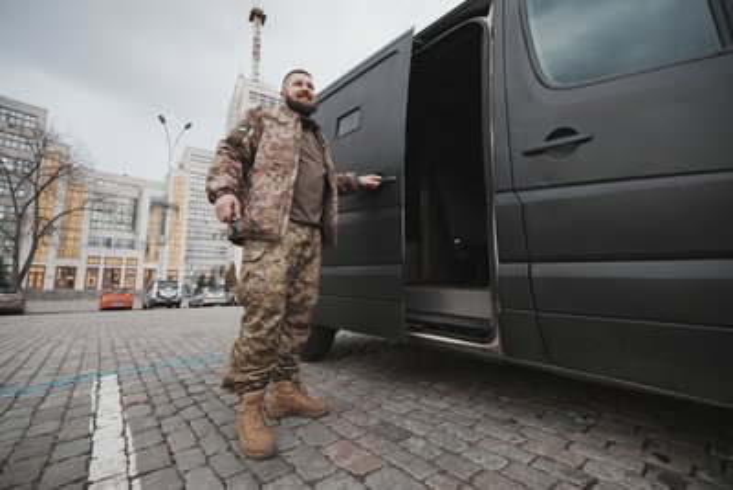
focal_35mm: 16
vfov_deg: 73.8
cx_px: 366
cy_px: 245
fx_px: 326
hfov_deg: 96.7
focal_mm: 16
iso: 400
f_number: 4.5
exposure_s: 1/400
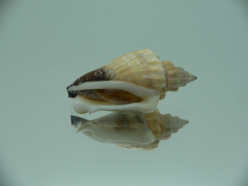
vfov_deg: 40.7
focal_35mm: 35
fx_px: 251
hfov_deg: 52.6
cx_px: 124
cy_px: 93
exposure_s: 1/60
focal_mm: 4.6
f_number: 2.8
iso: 80
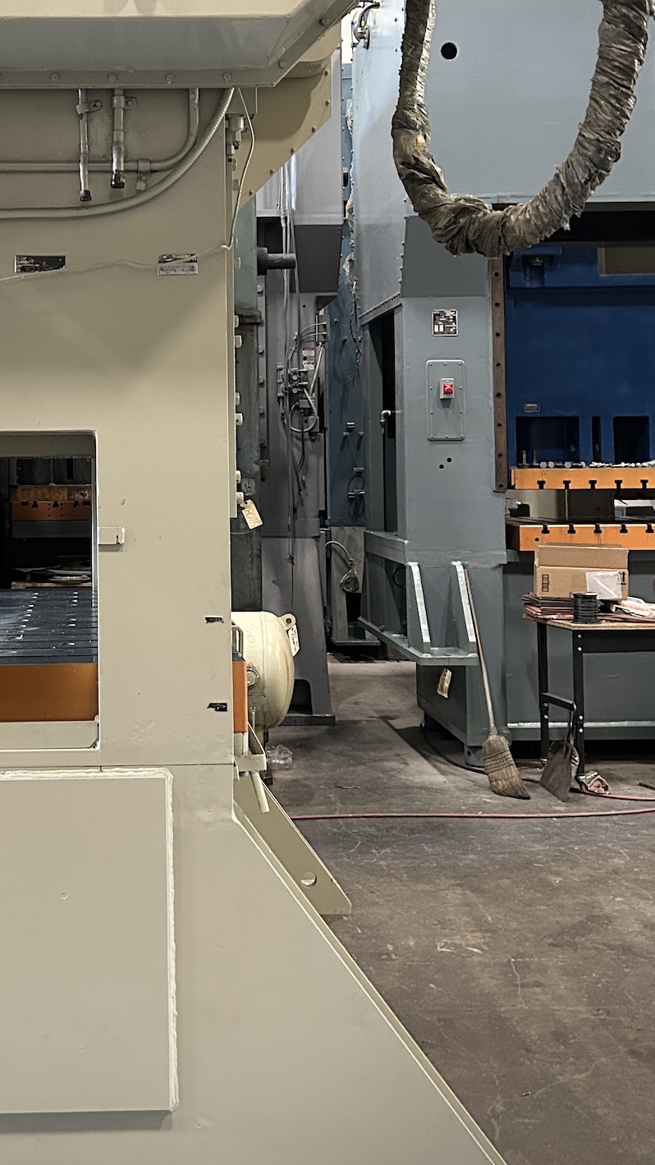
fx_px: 1421
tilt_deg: +2.7
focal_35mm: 46
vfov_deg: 44.1
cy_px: 414
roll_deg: +0.5
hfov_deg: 25.4
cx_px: 113
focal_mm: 5.7
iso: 400
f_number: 1.5
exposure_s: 1/40
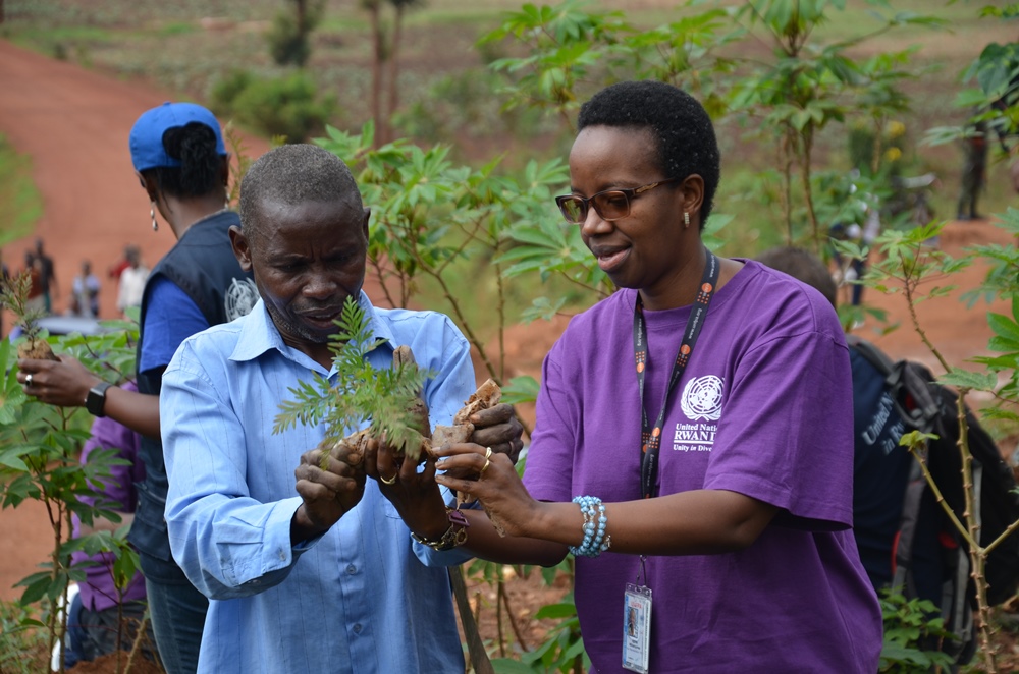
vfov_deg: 10.7
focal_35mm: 128
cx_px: 510
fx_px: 3601
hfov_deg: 16.1
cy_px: 337
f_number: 5.6
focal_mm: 85
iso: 220
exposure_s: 1/500
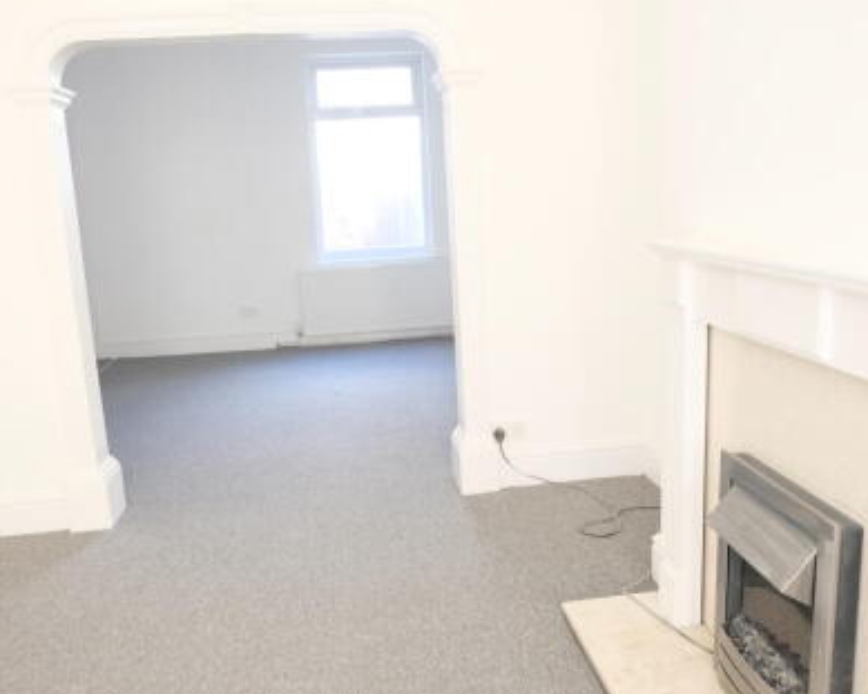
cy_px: 347
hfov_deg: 57.2
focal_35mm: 31
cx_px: 437
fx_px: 796
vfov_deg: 47.1
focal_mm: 18
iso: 2500
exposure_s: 1/60
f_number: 4
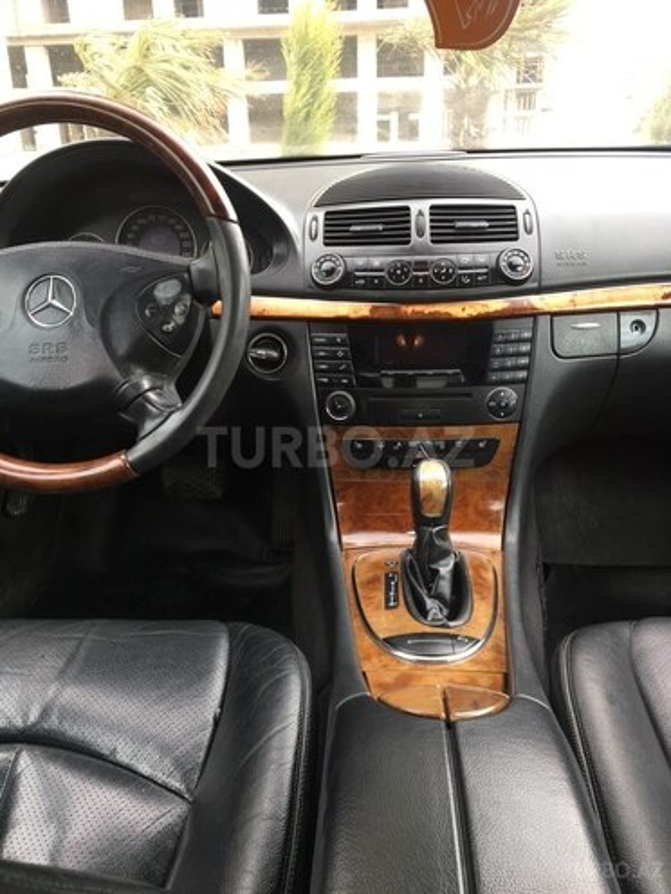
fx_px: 750
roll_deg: +1.6
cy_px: 447
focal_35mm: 29
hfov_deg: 48.2
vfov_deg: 61.7
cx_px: 336
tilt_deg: -20.7
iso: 40
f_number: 2.2
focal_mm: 4.15
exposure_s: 1/100
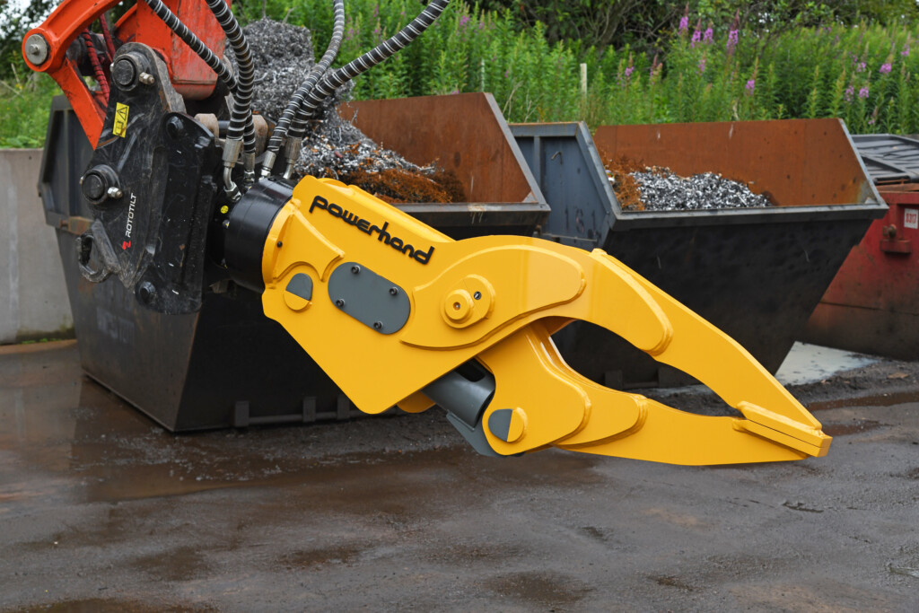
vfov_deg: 23.4
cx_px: 460
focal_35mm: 58
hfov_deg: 34.5
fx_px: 1481
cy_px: 306
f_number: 8
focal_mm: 58
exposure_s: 1/250
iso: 800
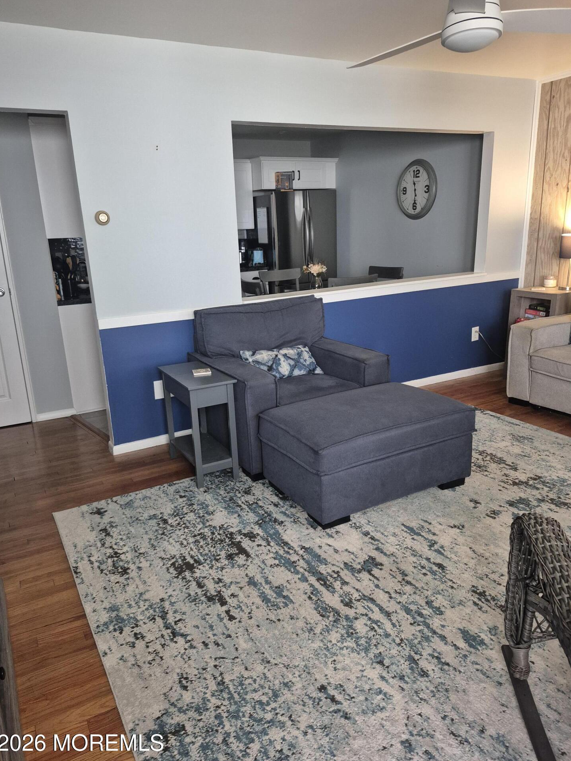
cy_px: 382
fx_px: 528
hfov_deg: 56.8
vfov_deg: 71.6
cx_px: 276
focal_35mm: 24
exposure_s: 1/60
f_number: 1.8
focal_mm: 5.4
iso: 640
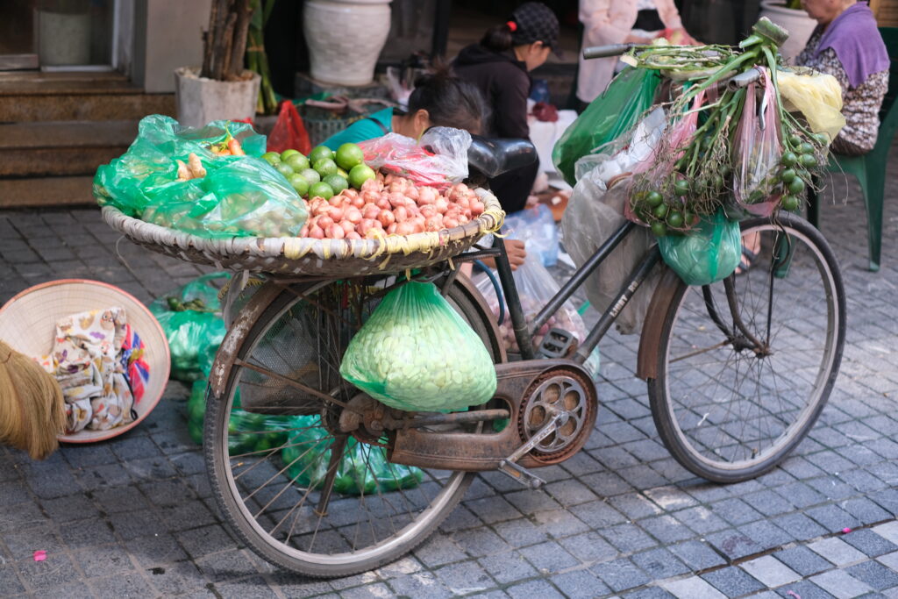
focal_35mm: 53
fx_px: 1322
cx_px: 449
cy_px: 300
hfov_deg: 37.5
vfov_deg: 25.5
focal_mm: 35
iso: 320
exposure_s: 1/180
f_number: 2.5
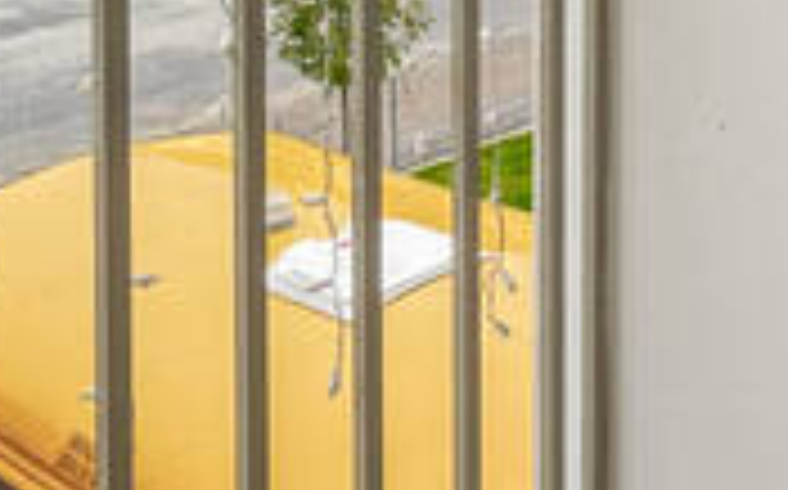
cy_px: -312
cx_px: 905
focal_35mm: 56
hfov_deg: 31.4
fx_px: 1201
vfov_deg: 19.2
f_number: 7.1
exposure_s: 1/80
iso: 250
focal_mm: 10
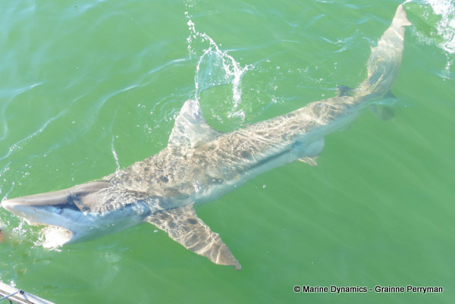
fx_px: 468
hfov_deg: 51.9
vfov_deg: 36.0
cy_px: 152
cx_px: 228
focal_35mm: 37
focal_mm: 13.43
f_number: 3.1
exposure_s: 1/320
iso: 125
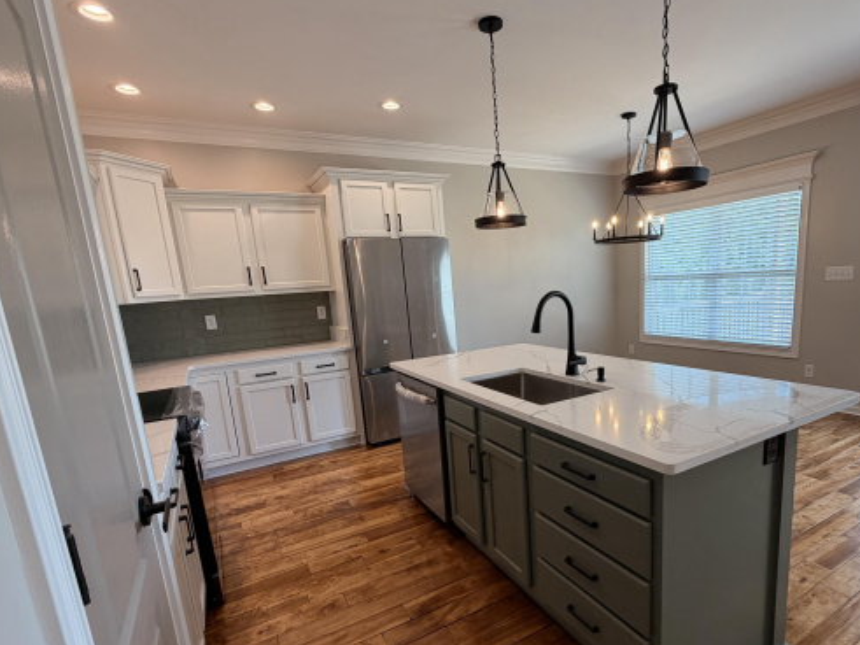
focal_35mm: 19
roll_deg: +3.8
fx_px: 472
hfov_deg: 84.2
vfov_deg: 68.3
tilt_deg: -12.2
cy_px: 372
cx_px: 490
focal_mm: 2.22
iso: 80
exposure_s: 1/120
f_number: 2.2
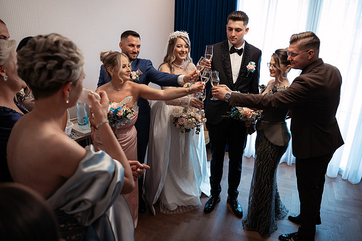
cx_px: 181
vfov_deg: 46.4
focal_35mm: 28
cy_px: 120
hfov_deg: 65.5
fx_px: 281
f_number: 3.2
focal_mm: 28
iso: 1600
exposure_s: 1/250
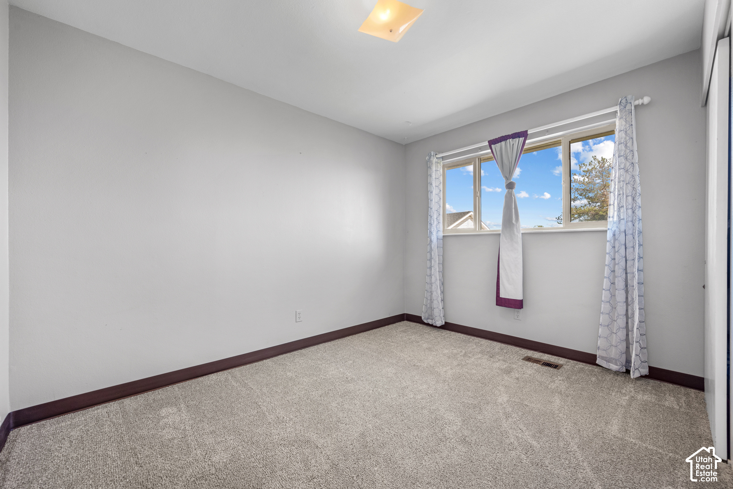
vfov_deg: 81.3
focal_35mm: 14
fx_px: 285
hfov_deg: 104.2
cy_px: 244
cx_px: 366
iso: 500
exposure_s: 1/2
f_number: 8
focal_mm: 14
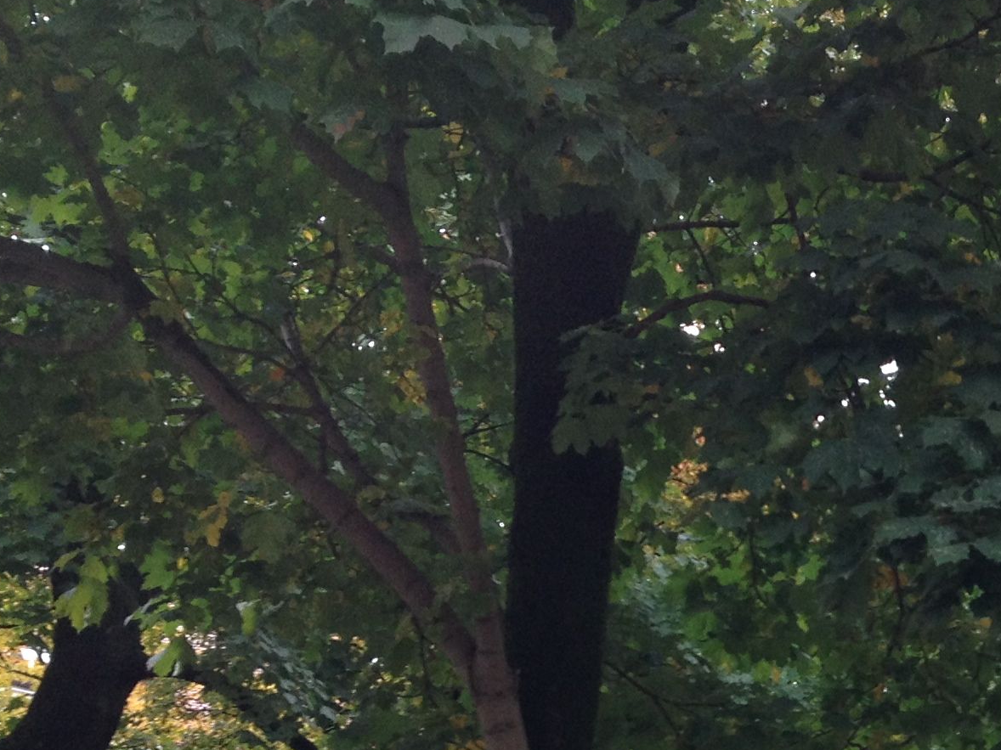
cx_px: 1129
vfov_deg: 14.5
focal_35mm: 97
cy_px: 1013
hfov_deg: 19.3
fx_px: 2804
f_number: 2.4
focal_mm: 4.28
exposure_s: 1/120
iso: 64
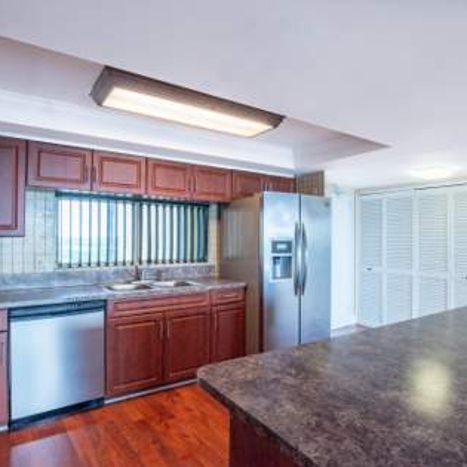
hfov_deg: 69.5
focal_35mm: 22
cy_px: 236
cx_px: 256
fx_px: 336
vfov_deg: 69.6
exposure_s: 1/25
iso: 640
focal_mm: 17
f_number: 11
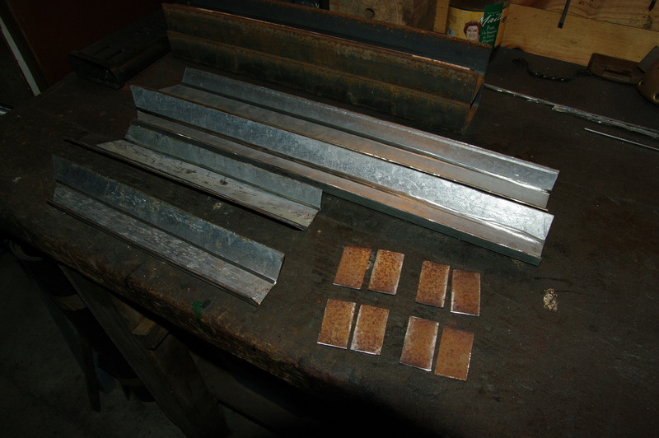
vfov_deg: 50.3
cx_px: 330
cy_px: 219
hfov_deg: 70.5
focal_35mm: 26
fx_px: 466
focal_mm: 17
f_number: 10
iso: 640
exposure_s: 1/30
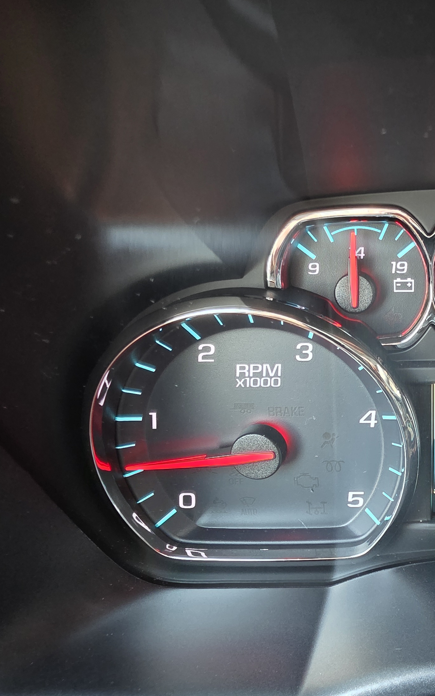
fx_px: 474
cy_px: 392
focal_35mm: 25
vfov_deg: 72.2
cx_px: 395
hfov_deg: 44.6
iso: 500
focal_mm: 2.2
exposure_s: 1/61
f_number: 1.9
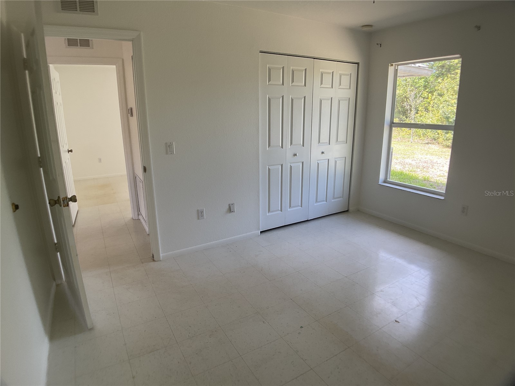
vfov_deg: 48.2
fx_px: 431
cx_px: 258
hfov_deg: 61.7
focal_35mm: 29
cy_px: 193
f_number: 1.8
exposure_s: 1/120
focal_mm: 3
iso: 32
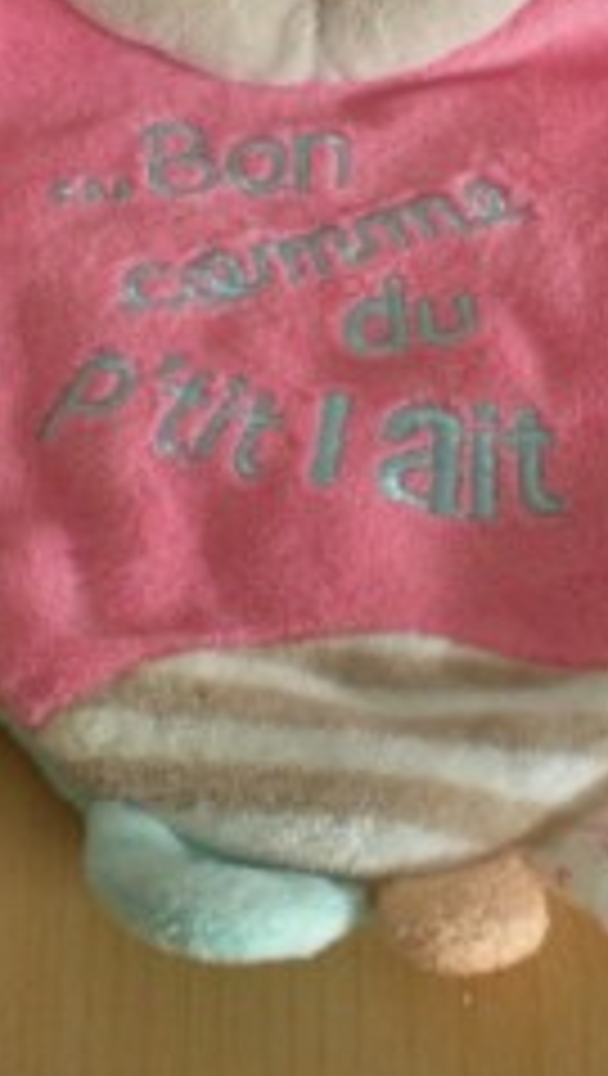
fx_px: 2571
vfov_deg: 23.2
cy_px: 171
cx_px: 297
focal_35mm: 90
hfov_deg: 13.5
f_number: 3.1
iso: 200
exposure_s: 1/42.7
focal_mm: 6.3
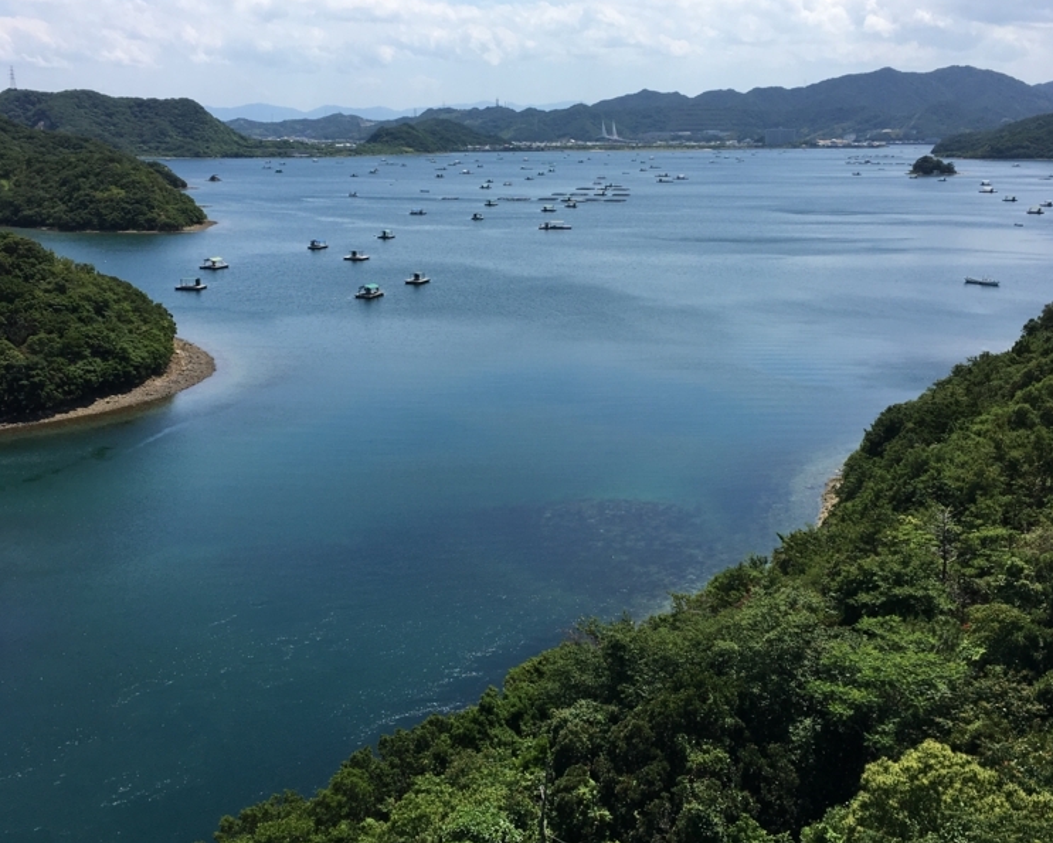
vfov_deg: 38.2
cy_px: 409
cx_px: 522
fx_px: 1216
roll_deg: -1.1
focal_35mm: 39
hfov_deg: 46.8
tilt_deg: -13.2
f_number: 2.2
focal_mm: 4.15
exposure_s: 1/2198
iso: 25
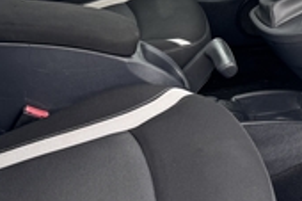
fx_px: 629
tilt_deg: -17.7
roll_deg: -3.1
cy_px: -12
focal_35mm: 75
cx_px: 281
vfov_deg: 17.6
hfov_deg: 26.0
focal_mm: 6.76
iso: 64
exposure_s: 1/201
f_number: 1.78
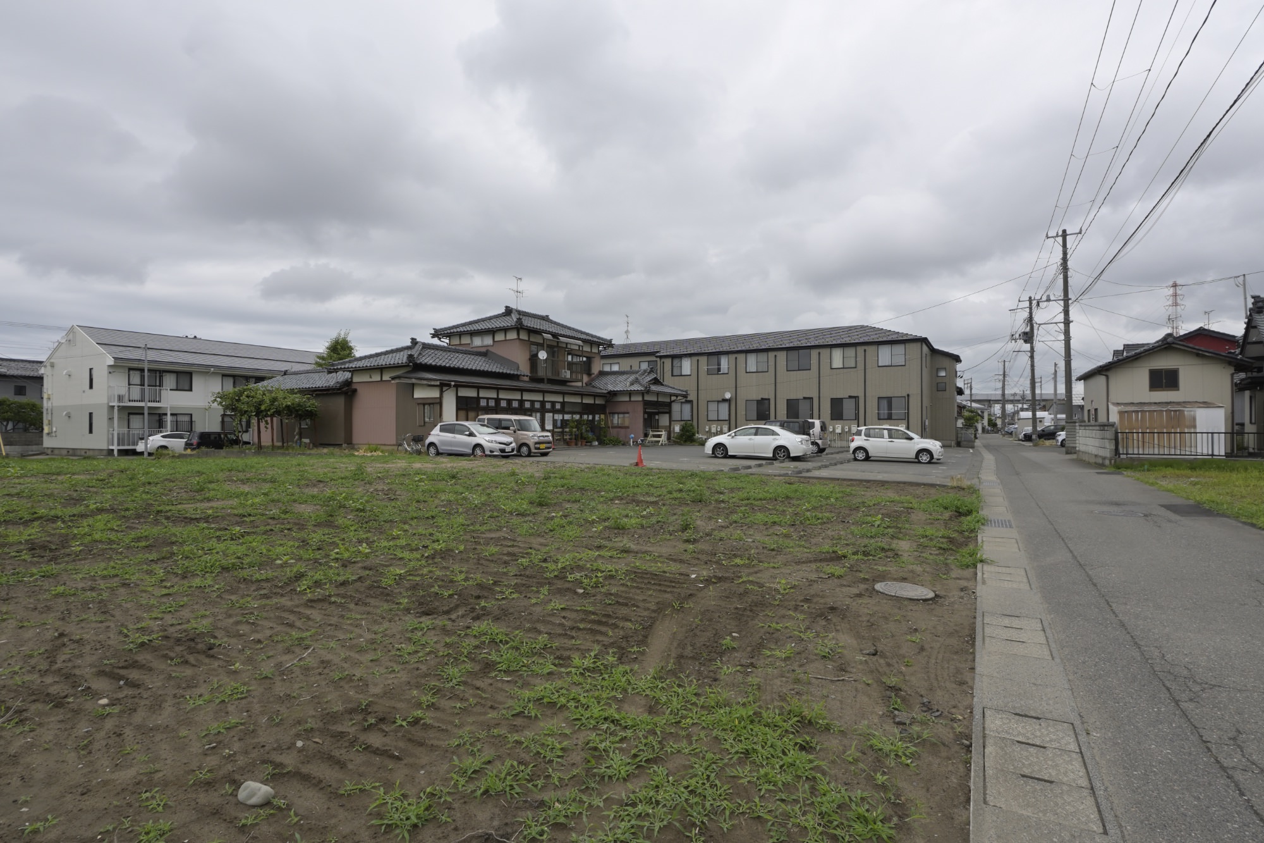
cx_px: 632
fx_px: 632
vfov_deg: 67.4
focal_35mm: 18
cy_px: 422
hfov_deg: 90.0
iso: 100
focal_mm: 12
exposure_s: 1/250
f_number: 9
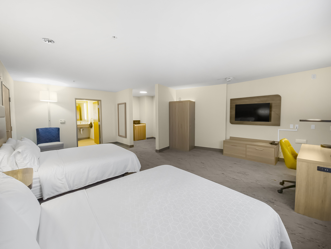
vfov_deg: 89.9
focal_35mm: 13
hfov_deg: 106.2
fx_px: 124
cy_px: 124
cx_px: 166
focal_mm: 2.2
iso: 250
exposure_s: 1/60
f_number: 2.2
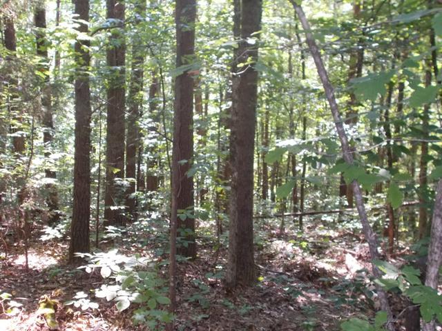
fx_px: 562
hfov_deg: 42.9
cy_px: 166
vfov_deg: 32.9
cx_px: 221
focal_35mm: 44
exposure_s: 1/40
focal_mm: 7.9
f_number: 4.2
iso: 360
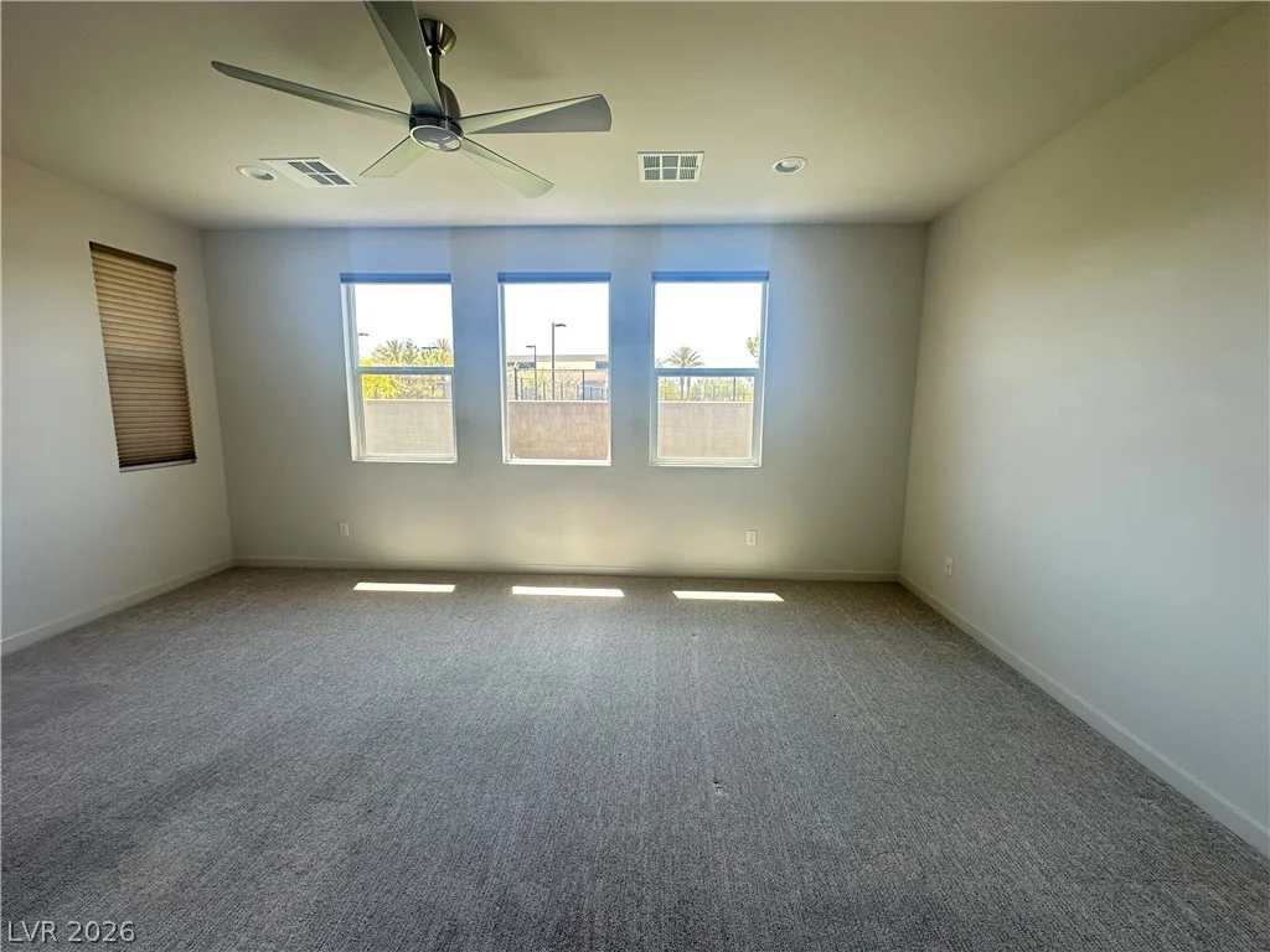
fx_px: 514
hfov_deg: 102.1
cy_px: 476
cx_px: 635
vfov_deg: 85.7
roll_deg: -0.6
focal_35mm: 14
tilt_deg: -7.7
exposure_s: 1/99
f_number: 2.2
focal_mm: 2.22
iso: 80
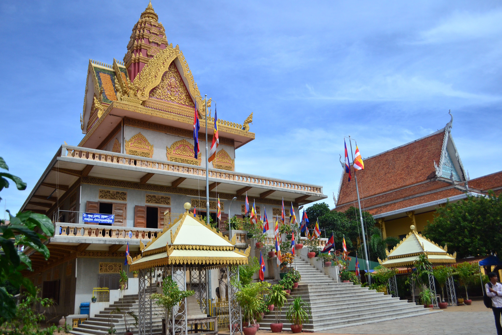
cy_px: 168
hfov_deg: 67.4
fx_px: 376
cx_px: 251
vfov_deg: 47.9
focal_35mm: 27
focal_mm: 18
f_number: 3.5
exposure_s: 1/3200
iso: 400
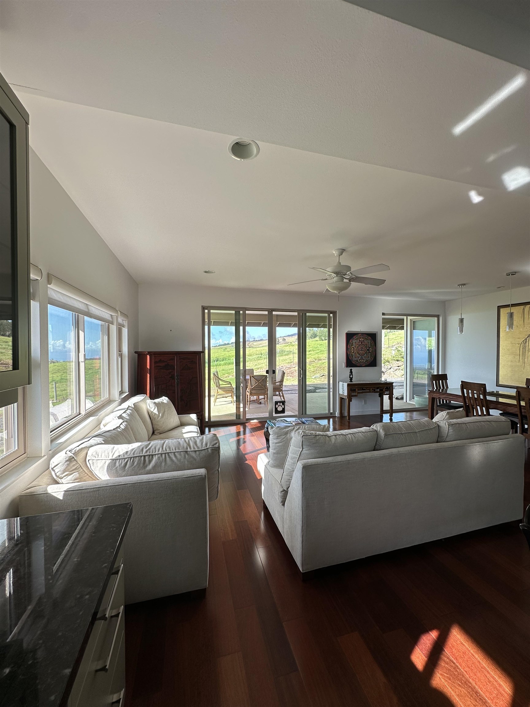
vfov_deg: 102.1
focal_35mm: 14
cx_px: 265
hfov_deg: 85.7
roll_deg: -0.6
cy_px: 354
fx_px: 286
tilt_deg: -1.3
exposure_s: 1/158
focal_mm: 2.22
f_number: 2.2
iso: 40
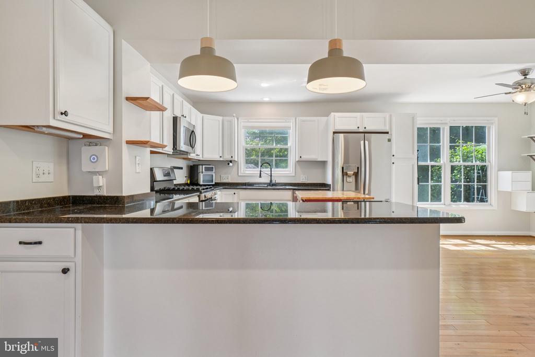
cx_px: 268
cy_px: 178
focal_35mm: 21
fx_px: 312
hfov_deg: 81.2
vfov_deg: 59.5
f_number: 7.1
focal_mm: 14
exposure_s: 1/8
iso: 100
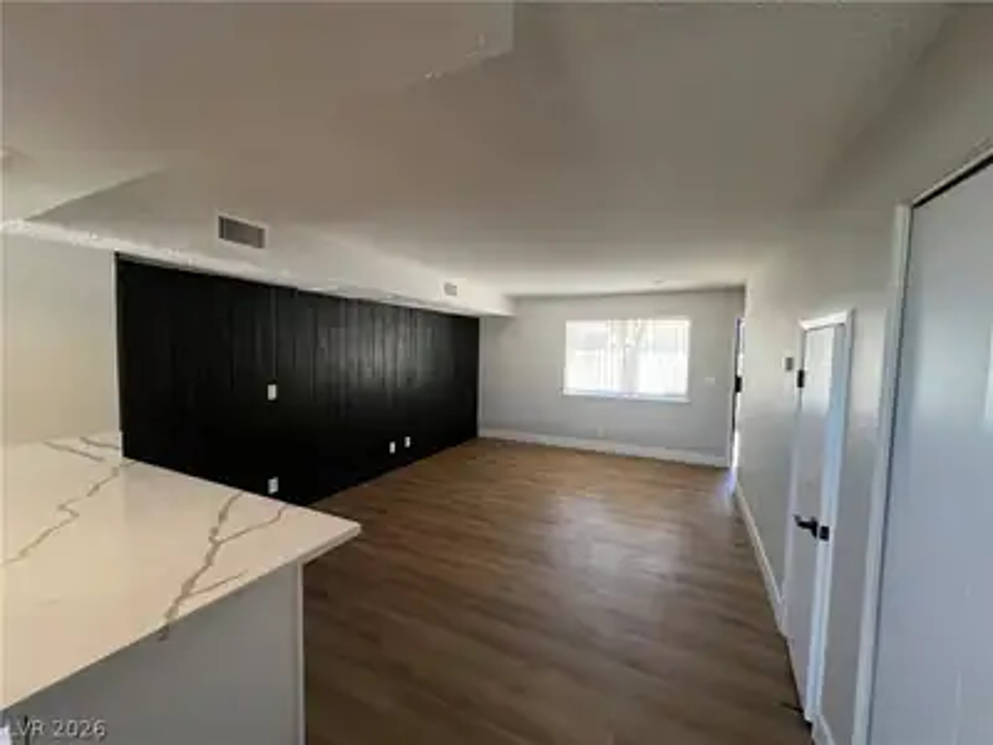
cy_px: 372
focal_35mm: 13
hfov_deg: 106.2
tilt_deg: -2.2
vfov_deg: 89.9
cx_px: 496
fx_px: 373
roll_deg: -0.6
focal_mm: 1.57
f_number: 1.8
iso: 160
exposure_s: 1/60
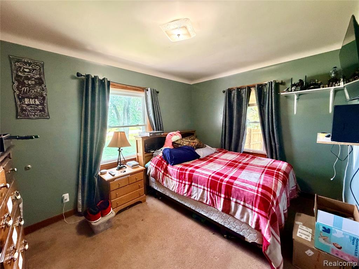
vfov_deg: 85.7
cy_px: 134
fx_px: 145
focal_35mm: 14
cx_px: 180
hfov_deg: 102.1
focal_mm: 2.22
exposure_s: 1/60
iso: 500
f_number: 2.2
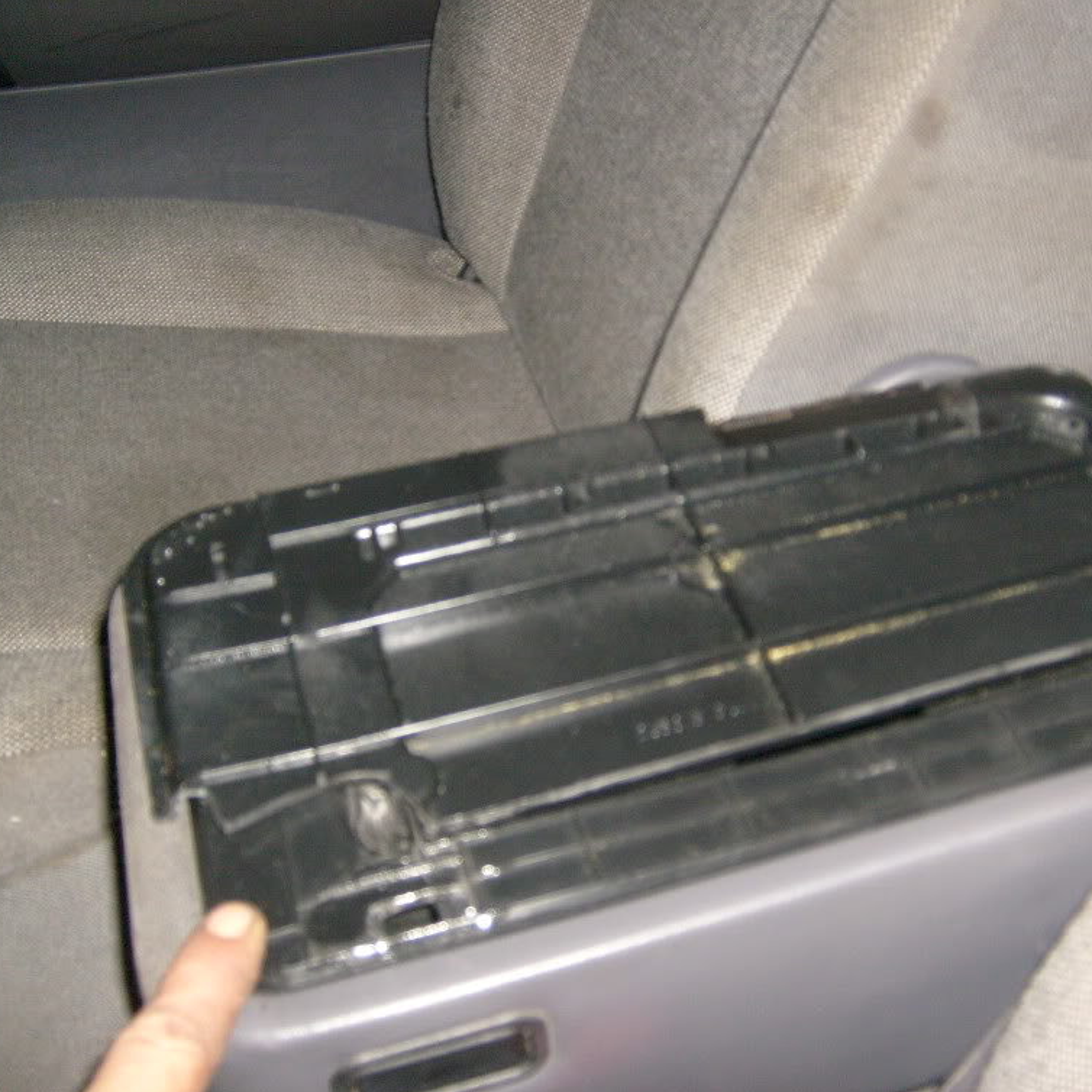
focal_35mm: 42
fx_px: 1499
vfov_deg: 40.0
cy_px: 553
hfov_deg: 39.9
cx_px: 629
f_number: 2.8
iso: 100
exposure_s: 1/45
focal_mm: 5.8
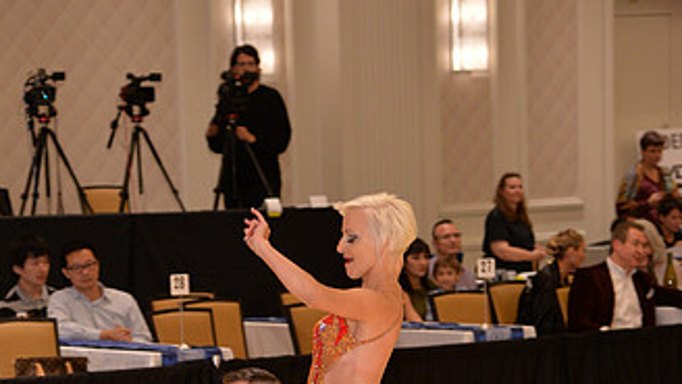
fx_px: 2841
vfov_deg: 7.7
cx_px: 298
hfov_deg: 13.7
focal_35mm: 157
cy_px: 482
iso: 1600
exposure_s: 1/200
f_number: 4.5
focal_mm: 85
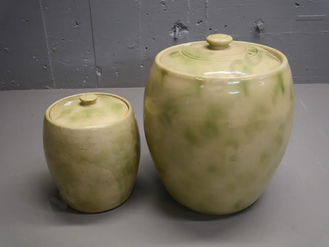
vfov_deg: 39.7
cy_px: 124
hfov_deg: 51.4
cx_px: 164
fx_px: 342
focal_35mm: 36
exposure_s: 1/60
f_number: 3.9
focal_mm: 18
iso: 500
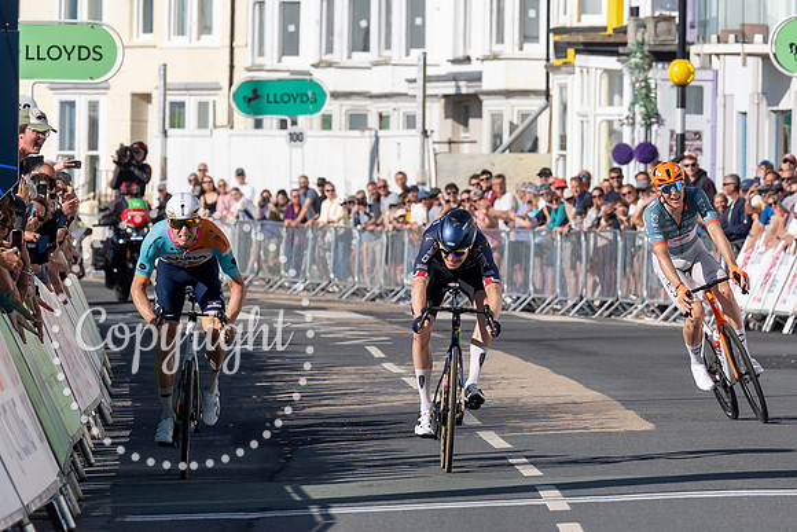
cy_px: 48
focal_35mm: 399
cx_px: 446
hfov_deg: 5.2
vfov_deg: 3.4
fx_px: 8825
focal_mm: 156
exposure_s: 1/1000
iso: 100
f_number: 4.5
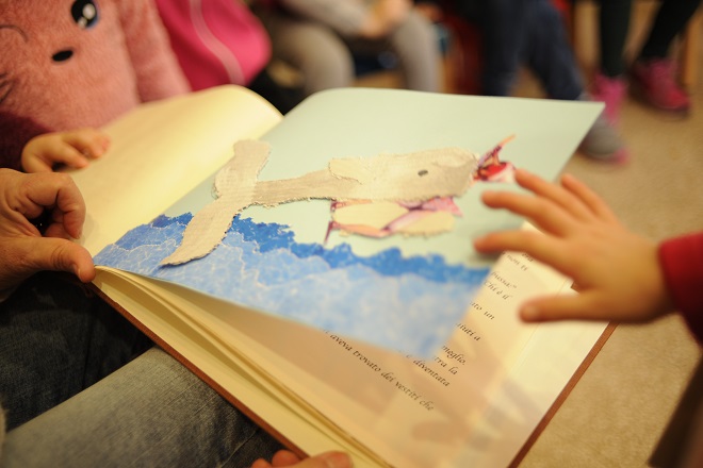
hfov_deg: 54.4
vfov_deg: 37.9
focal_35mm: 35
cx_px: 352
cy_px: 234
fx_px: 683
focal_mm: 35
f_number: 2
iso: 800
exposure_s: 1/160
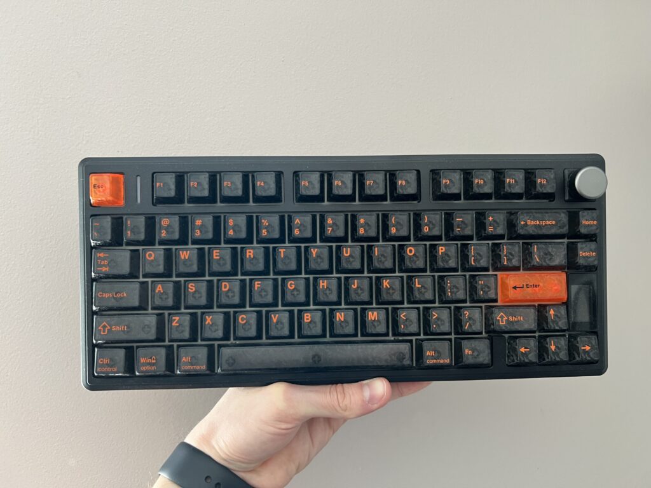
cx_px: 326
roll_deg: +3.9
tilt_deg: -8.2
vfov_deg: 53.1
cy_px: 244
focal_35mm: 26
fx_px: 489
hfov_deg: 67.3
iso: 125
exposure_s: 1/73
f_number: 1.5
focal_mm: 5.7
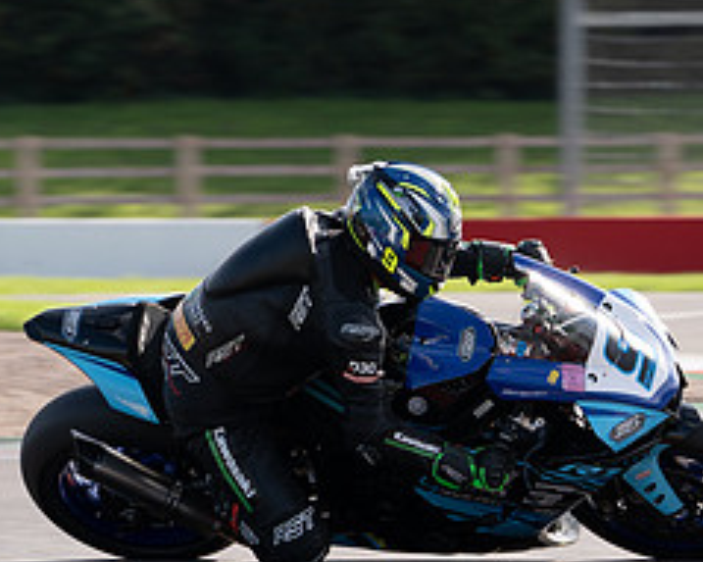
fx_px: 10045
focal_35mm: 483
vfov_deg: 3.2
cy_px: 360
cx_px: 359
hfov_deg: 4.0
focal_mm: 212
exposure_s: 1/400
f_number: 8
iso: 320
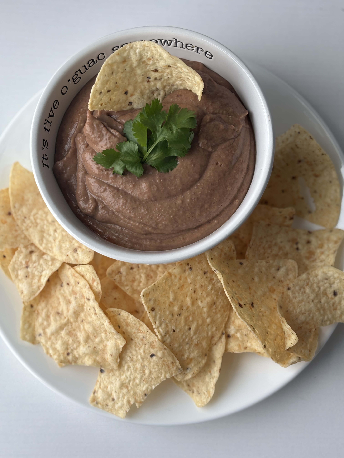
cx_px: 172
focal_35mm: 52
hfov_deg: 28.0
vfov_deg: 36.8
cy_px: 229
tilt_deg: -80.5
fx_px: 689
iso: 32
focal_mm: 5.96
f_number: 1.6
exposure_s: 1/121
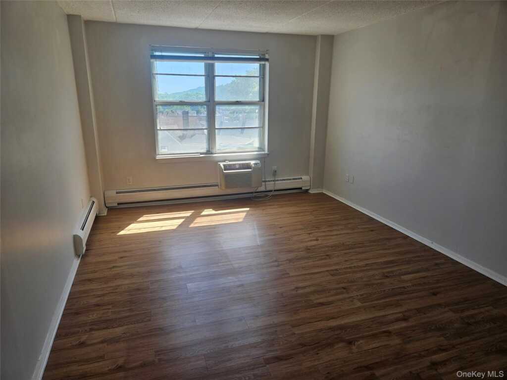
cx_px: 254
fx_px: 337
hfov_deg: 73.9
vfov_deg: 58.9
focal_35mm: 23
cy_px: 190
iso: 25
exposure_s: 1/199
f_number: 1.8
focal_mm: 5.4
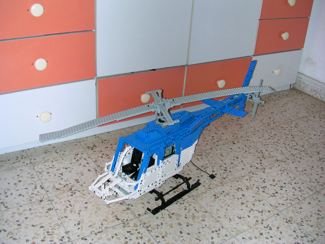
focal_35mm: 37
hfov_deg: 50.1
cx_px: 162
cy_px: 122
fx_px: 347
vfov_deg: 38.7
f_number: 2.7
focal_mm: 5.6
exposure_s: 1/60
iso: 100
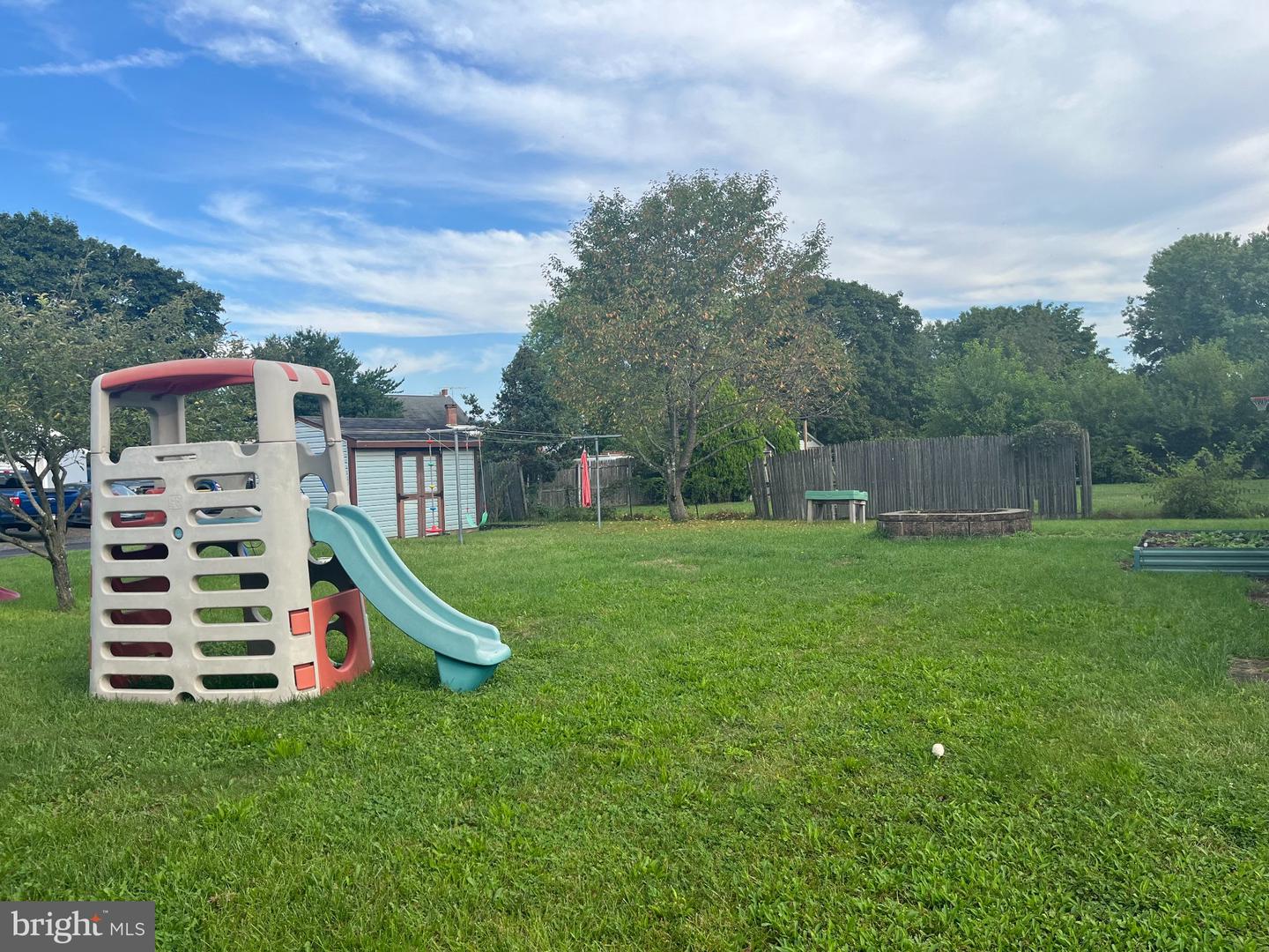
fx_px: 953
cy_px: 476
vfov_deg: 53.1
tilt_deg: -2.0
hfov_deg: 67.3
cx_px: 634
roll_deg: +1.4
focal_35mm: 26
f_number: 1.6
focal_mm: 5.1
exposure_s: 1/1748
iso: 50
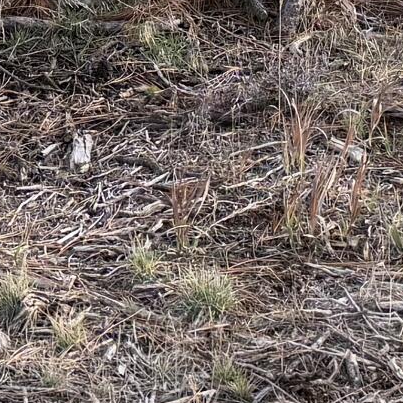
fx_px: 2081
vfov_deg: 10.3
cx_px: 205
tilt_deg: -0.9
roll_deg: +1.3
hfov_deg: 11.1
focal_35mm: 158
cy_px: -388
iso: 100
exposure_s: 1/967
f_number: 1.78
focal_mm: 6.76
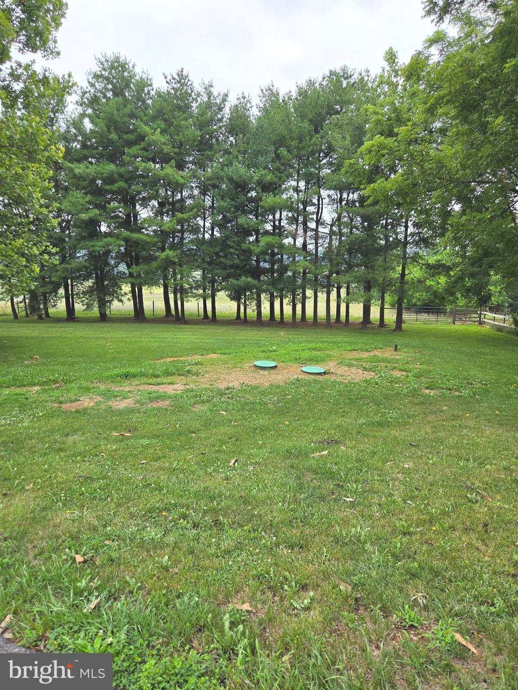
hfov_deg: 58.9
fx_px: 459
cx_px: 259
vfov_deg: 73.9
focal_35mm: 23
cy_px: 345
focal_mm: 5.4
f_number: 1.8
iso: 80
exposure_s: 1/5397
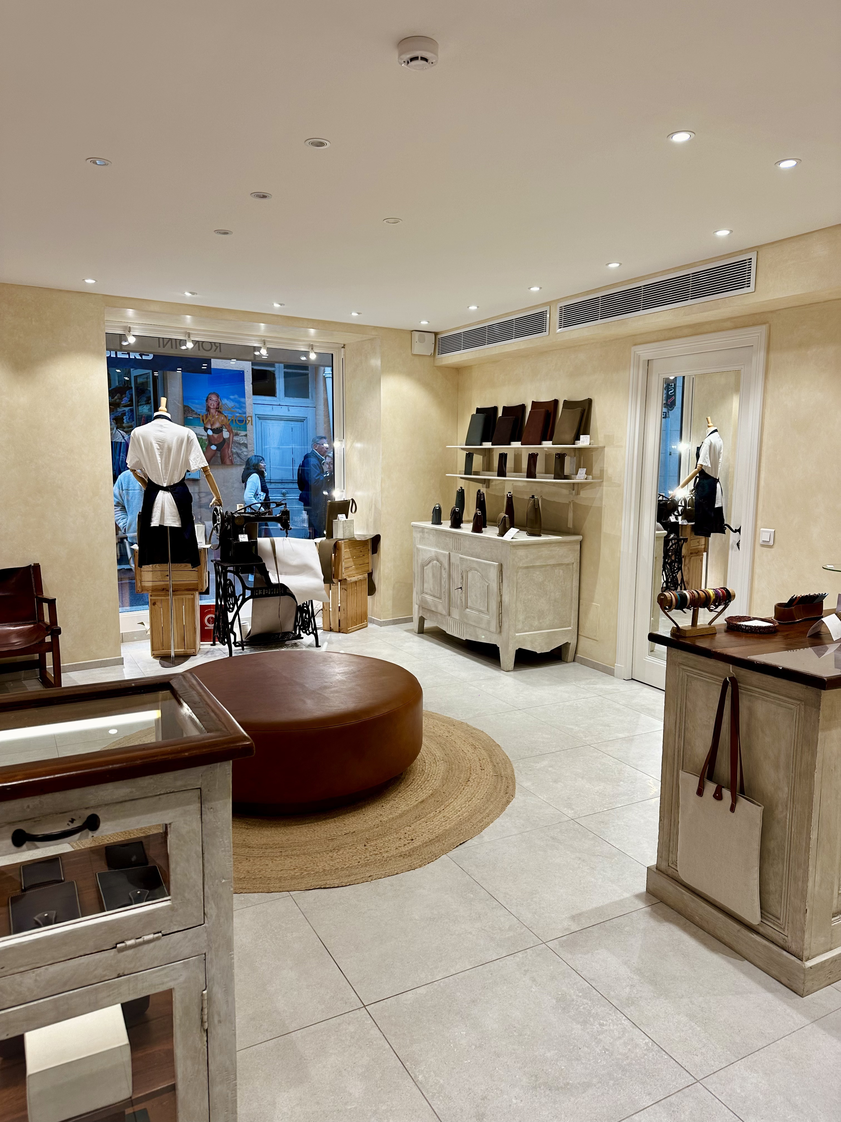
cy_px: 561
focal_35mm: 24
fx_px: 777
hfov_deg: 56.8
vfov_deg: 71.6
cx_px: 420
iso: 64
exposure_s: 1/100
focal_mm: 6.86
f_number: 1.78
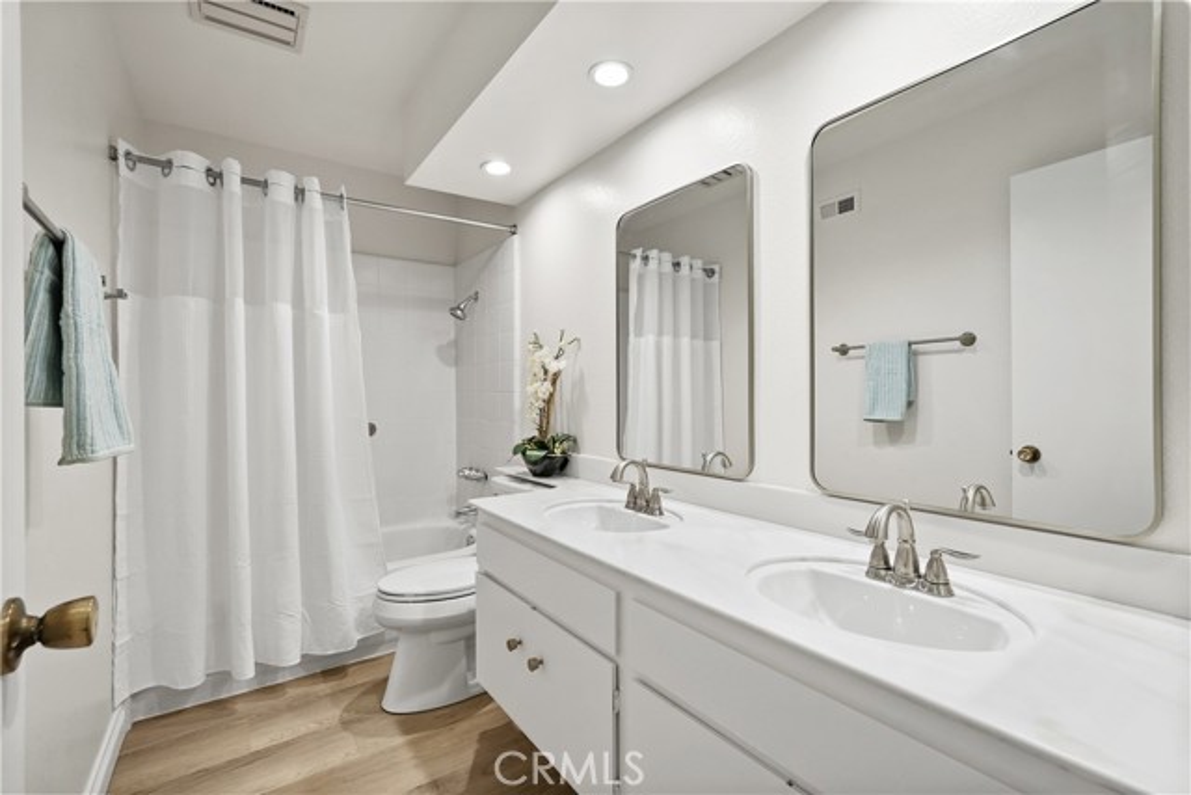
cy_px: 398
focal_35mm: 16
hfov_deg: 95.0
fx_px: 546
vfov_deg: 72.1
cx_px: 596
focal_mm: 16.5
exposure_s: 1/30
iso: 2500
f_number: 8
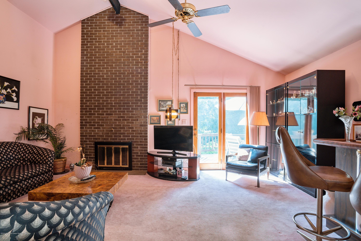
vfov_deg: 70.4
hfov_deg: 93.3
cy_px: 120
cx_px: 180
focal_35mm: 17
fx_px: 170
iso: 200
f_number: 11
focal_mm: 17
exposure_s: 1/2.5
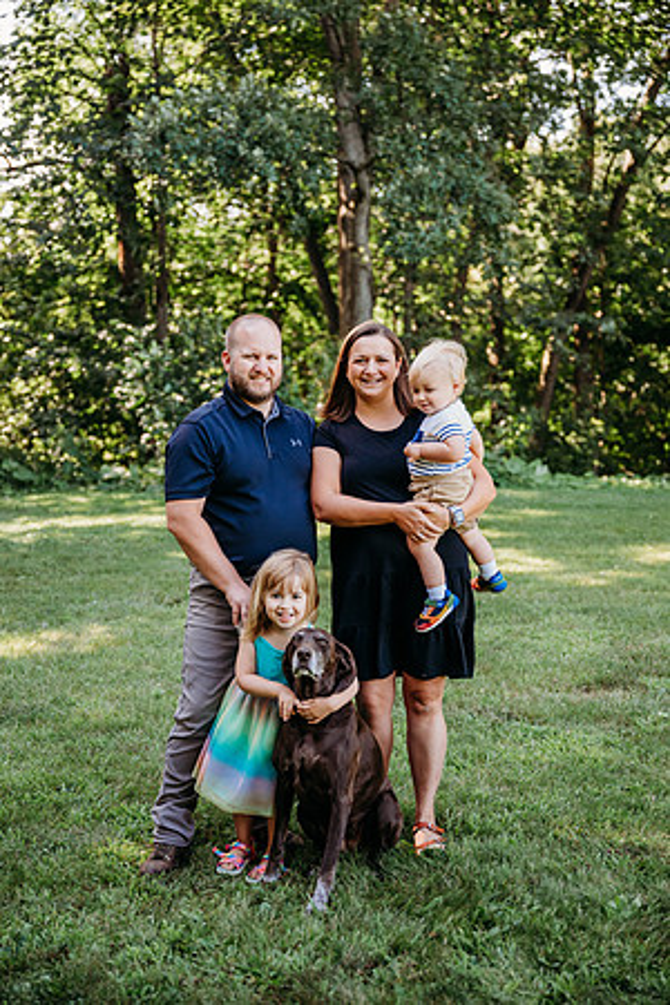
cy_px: 502
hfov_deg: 27.5
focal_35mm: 49
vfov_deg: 40.3
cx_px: 335
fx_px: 1368
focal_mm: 49
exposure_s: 1/640
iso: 640
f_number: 2.8
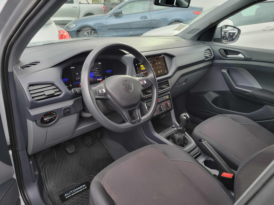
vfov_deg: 53.1
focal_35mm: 26
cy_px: 102
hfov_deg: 67.3
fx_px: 206
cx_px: 137
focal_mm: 5.4
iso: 320
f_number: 1.8
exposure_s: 1/50
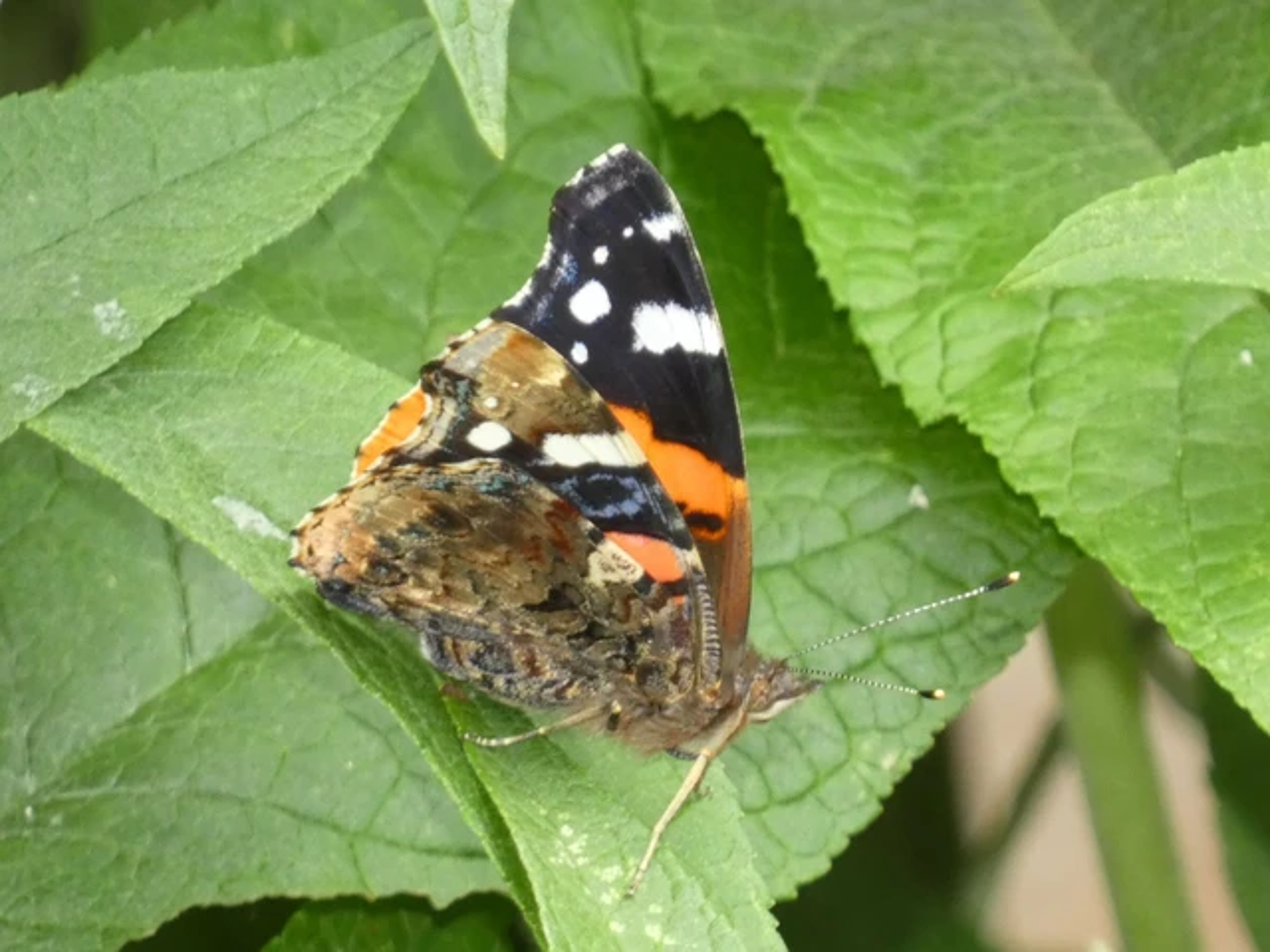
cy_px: 476
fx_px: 20766
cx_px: 635
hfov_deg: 3.5
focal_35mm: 566
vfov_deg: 2.6
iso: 400
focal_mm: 101.4
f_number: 5.6
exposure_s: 1/100
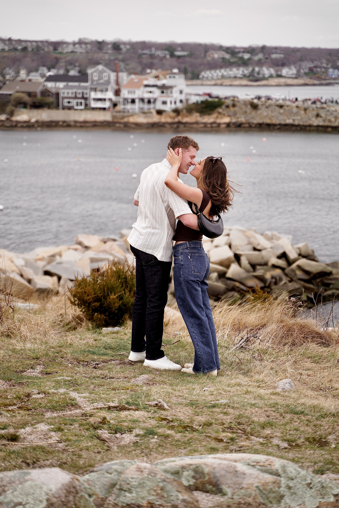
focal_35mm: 75
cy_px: 254
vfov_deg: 27.0
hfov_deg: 18.2
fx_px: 1059
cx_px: 170
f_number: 2.8
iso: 100
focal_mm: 75
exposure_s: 1/800
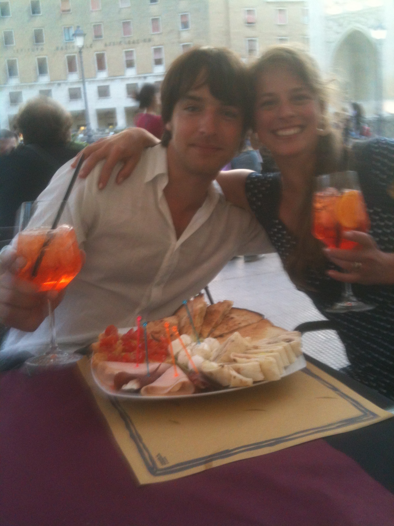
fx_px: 531
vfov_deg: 52.6
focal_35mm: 35
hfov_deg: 40.7
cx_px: 197
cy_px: 263
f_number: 2.8
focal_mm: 3.85
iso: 125
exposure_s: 1/15
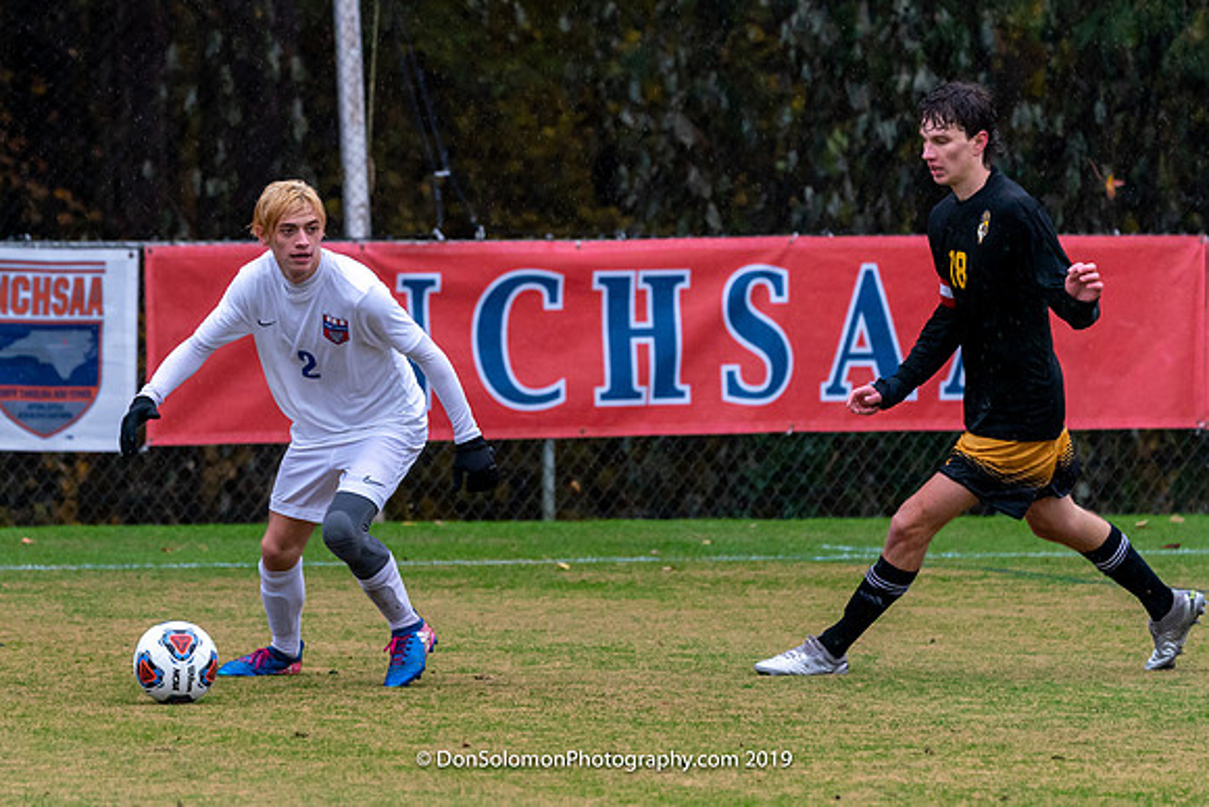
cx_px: 436
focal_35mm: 367
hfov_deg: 5.6
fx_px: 12313
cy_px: 443
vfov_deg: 3.8
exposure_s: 1/1000
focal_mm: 244
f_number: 5.6
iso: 3200
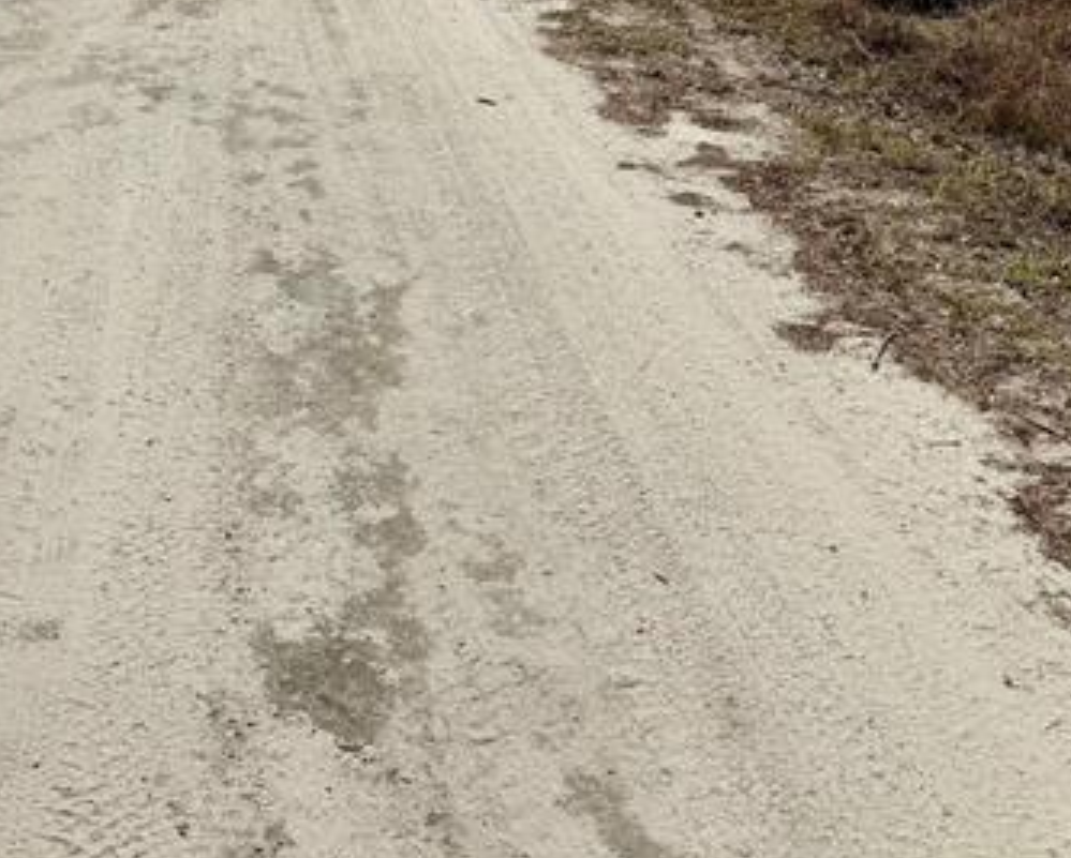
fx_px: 1713
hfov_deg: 34.7
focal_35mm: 54
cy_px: -337
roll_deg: -2.4
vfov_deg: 23.8
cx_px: 479
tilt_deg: +1.9
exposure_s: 1/14286
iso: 80
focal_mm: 6.76
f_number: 1.78
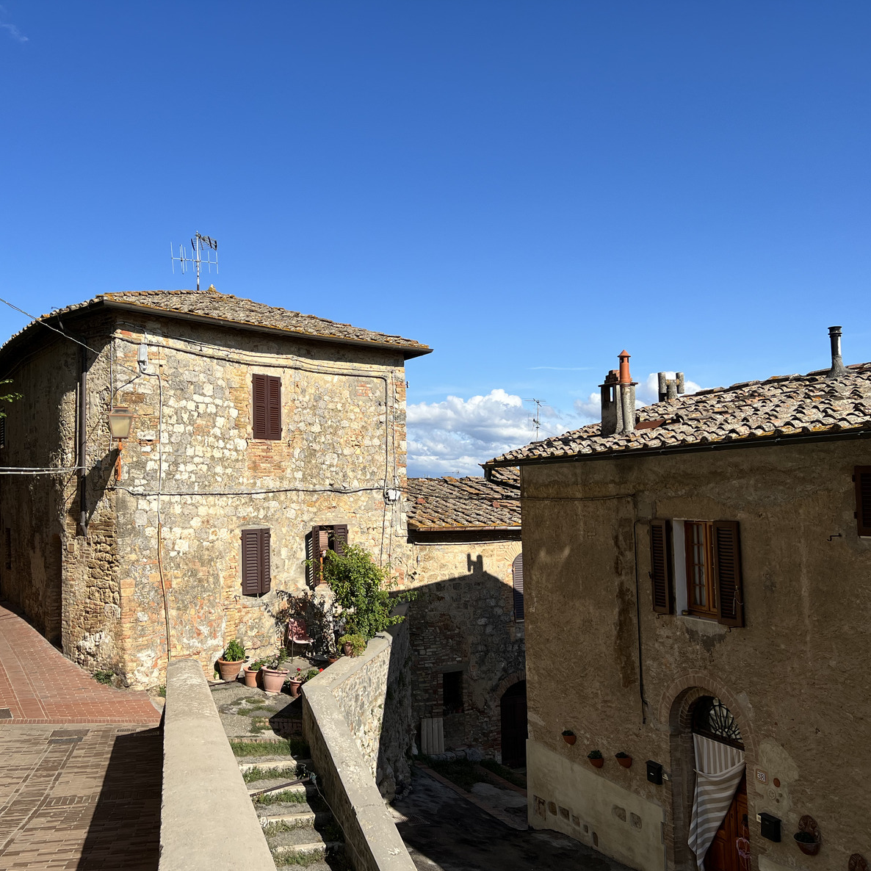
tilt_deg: +4.0
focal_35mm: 31
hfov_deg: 51.8
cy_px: 438
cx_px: 311
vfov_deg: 52.5
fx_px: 882
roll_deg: +1.3
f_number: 1.5
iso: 50
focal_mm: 5.7
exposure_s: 1/5882
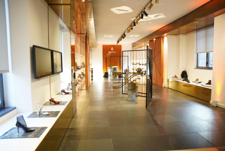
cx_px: 112
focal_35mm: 24
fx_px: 150
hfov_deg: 73.7
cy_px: 76
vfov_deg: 53.2
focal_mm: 24
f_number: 2.8
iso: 1000
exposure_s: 1/100
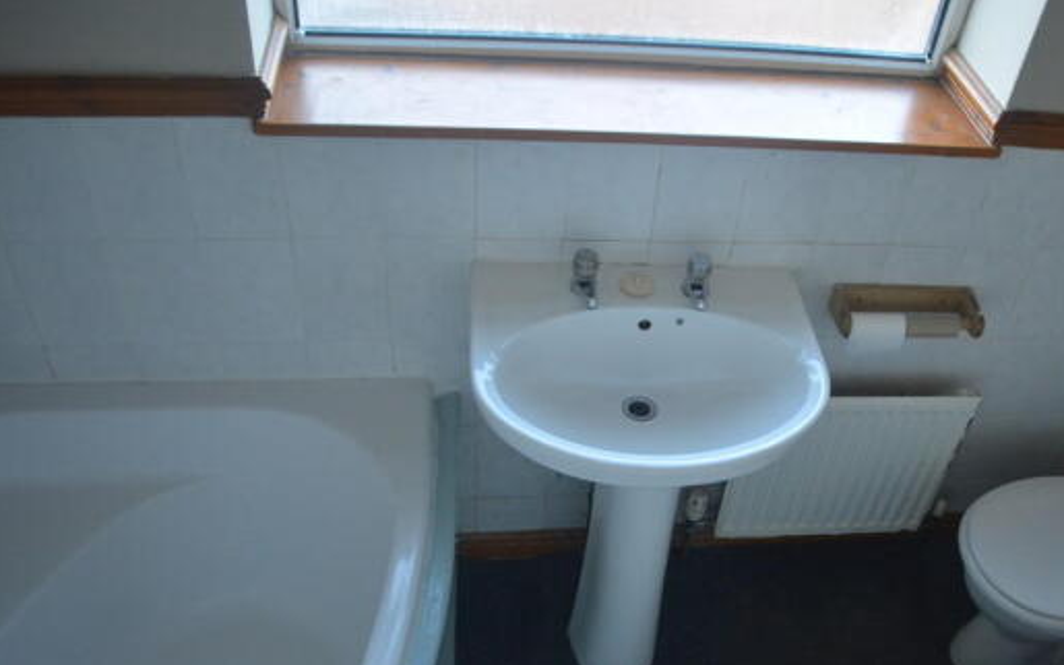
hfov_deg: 54.7
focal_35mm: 35
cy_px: 400
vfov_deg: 36.2
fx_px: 1015
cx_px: 668
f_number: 3.5
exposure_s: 1/160
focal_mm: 18
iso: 1600
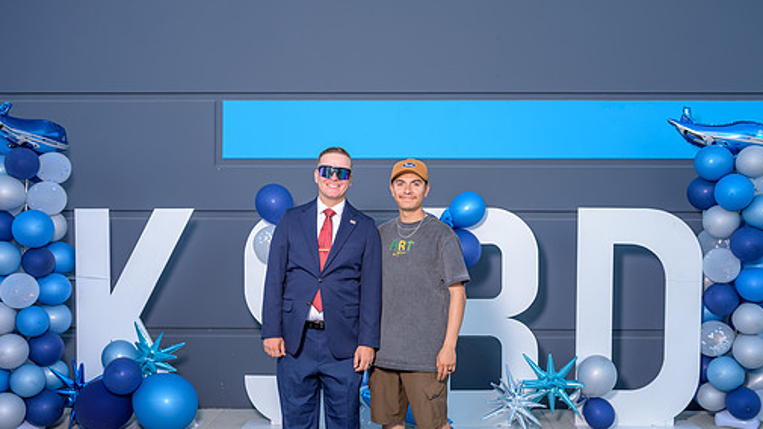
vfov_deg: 31.9
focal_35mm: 37
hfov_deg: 54.0
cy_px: 252
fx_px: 749
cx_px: 400
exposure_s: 1/200
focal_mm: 30.5
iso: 100
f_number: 4
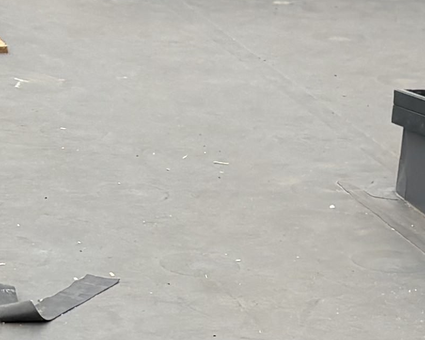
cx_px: 71
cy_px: 483
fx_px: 2290
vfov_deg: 8.3
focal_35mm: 182
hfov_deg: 10.6
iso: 50
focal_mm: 5.96
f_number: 1.6
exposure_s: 1/1953
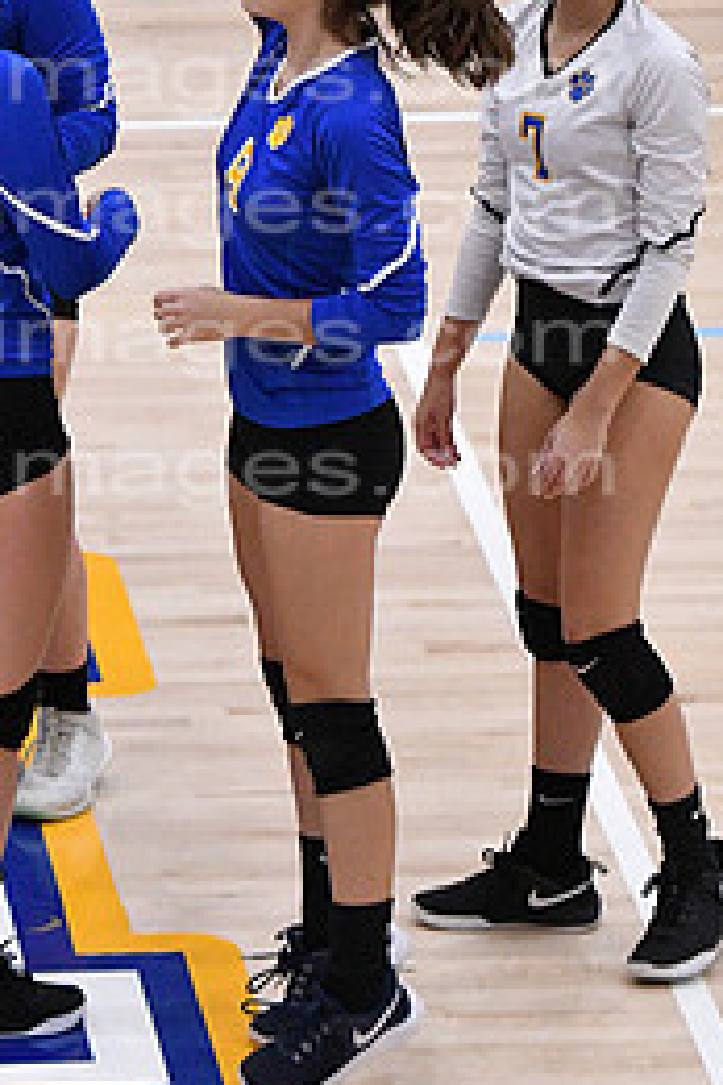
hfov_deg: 3.6
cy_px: 17
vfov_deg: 5.3
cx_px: -64
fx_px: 11627
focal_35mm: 386
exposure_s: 1/1250
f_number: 3.2
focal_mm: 116
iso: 6400
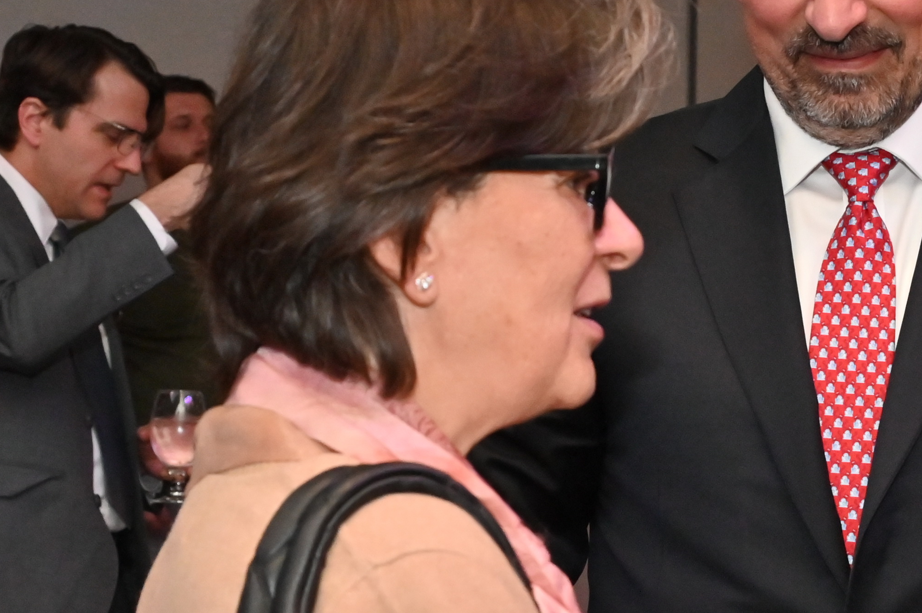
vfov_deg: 11.5
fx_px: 3020
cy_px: 589
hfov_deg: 17.0
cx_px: 920
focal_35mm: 118
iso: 2500
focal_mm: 40
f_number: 7.1
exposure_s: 1/80
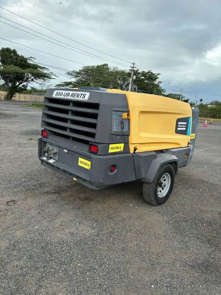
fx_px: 221
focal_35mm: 26
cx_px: 110
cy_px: 148
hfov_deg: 53.1
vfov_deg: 67.3
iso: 50
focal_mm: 5.96
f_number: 1.6
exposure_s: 1/1220
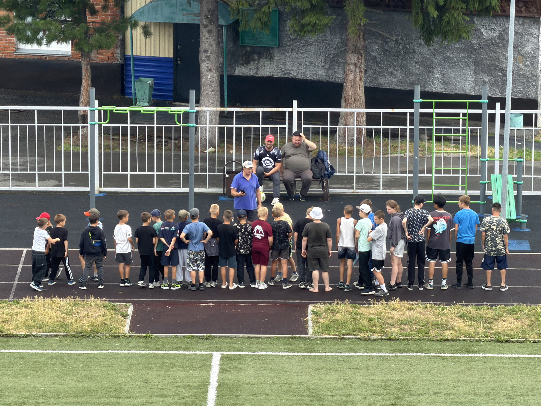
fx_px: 3126
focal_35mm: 200
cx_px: 270
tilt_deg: -12.4
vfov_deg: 7.4
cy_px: 203
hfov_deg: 9.9
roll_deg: +0.0
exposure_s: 1/280
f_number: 2.8
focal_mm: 16.89
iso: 50
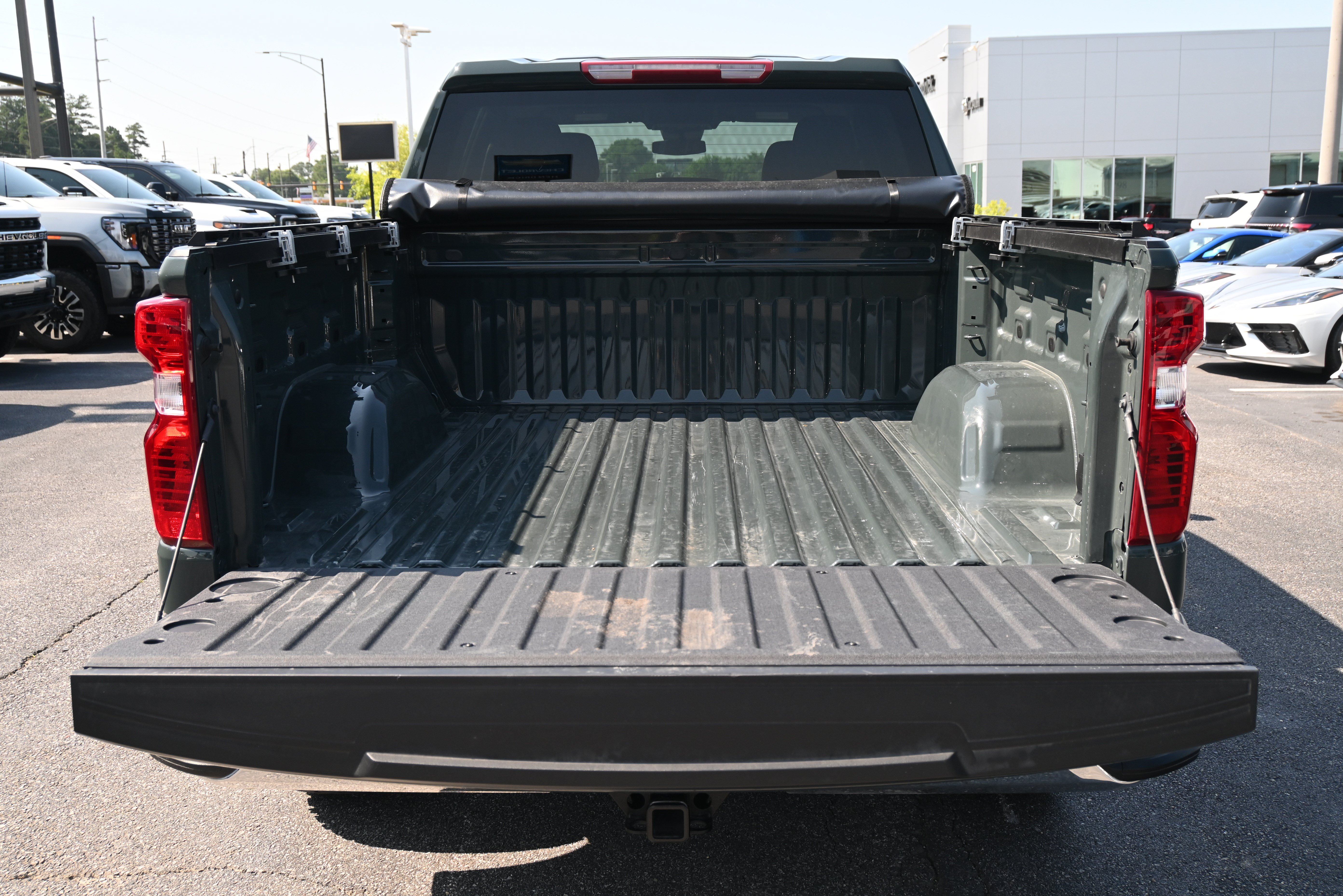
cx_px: 672
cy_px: 448
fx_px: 1287
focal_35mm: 34
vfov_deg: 38.4
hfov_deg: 55.1
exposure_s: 1/250
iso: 200
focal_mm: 23
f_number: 4.5
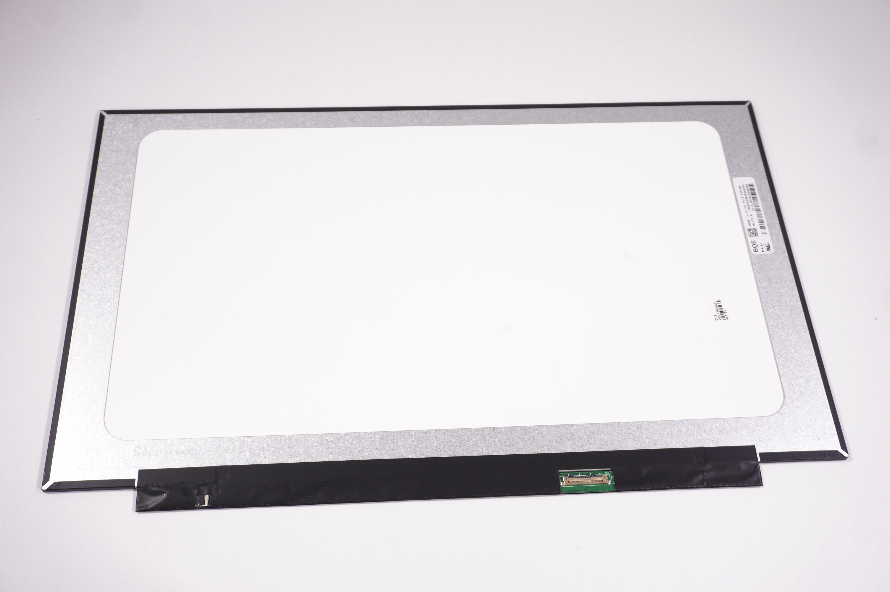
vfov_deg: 36.8
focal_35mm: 36
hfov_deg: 53.2
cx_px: 445
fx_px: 889
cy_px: 296
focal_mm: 24
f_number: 5.6
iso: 800
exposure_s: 1/250
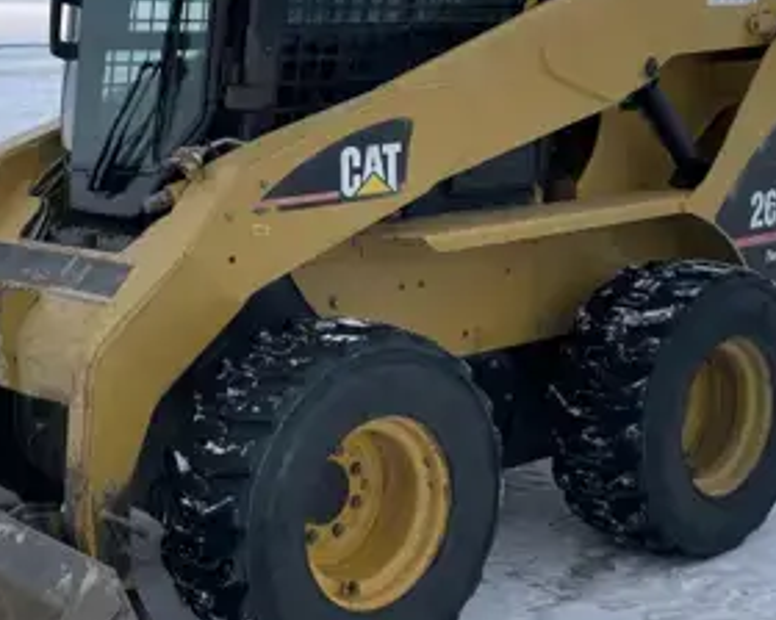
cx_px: 238
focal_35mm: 58
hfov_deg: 32.1
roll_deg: +1.1
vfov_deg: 26.2
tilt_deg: -13.2
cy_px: 335
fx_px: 1332
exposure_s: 1/2545
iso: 32
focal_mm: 5.1
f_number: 1.6
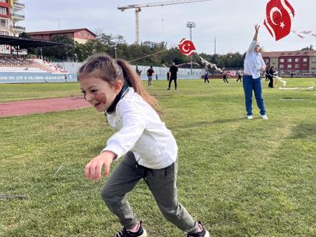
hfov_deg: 52.1
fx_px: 320
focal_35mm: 35
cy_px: 105
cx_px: 195
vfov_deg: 40.7
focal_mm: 5.1
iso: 50
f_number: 1.6
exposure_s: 1/4149
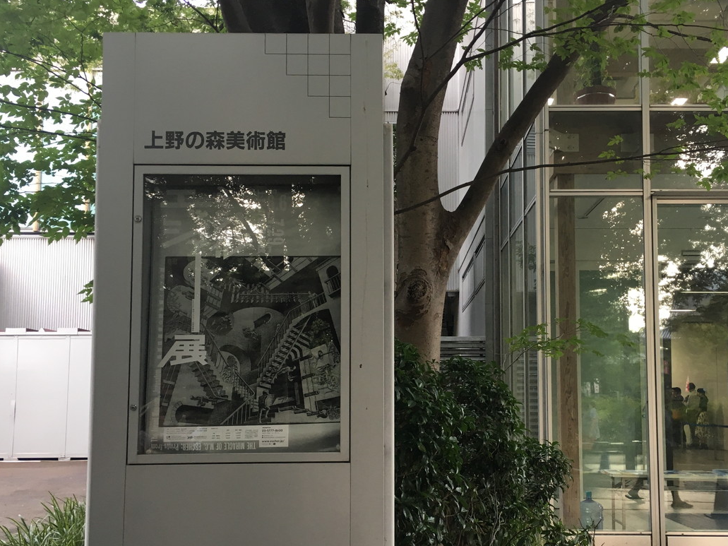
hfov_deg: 51.2
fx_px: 757
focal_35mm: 36
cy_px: 337
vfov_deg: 39.4
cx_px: 415
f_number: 2.2
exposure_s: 1/30
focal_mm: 4.15
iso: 32
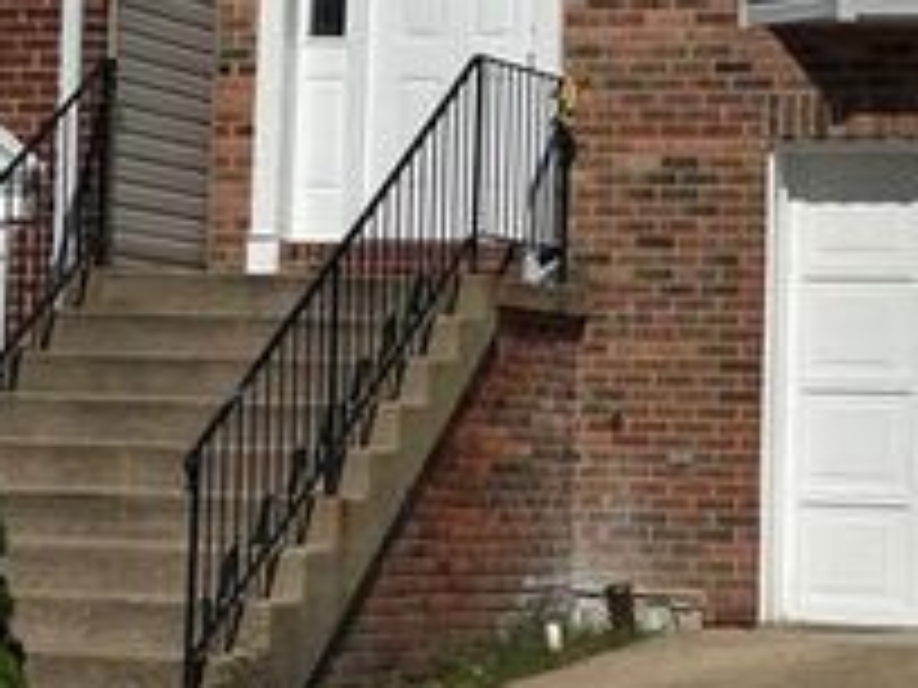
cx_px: 531
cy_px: 83
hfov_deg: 12.6
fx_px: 4164
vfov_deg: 9.4
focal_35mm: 157
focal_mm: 6.86
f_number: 1.78
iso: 64
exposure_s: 1/18868
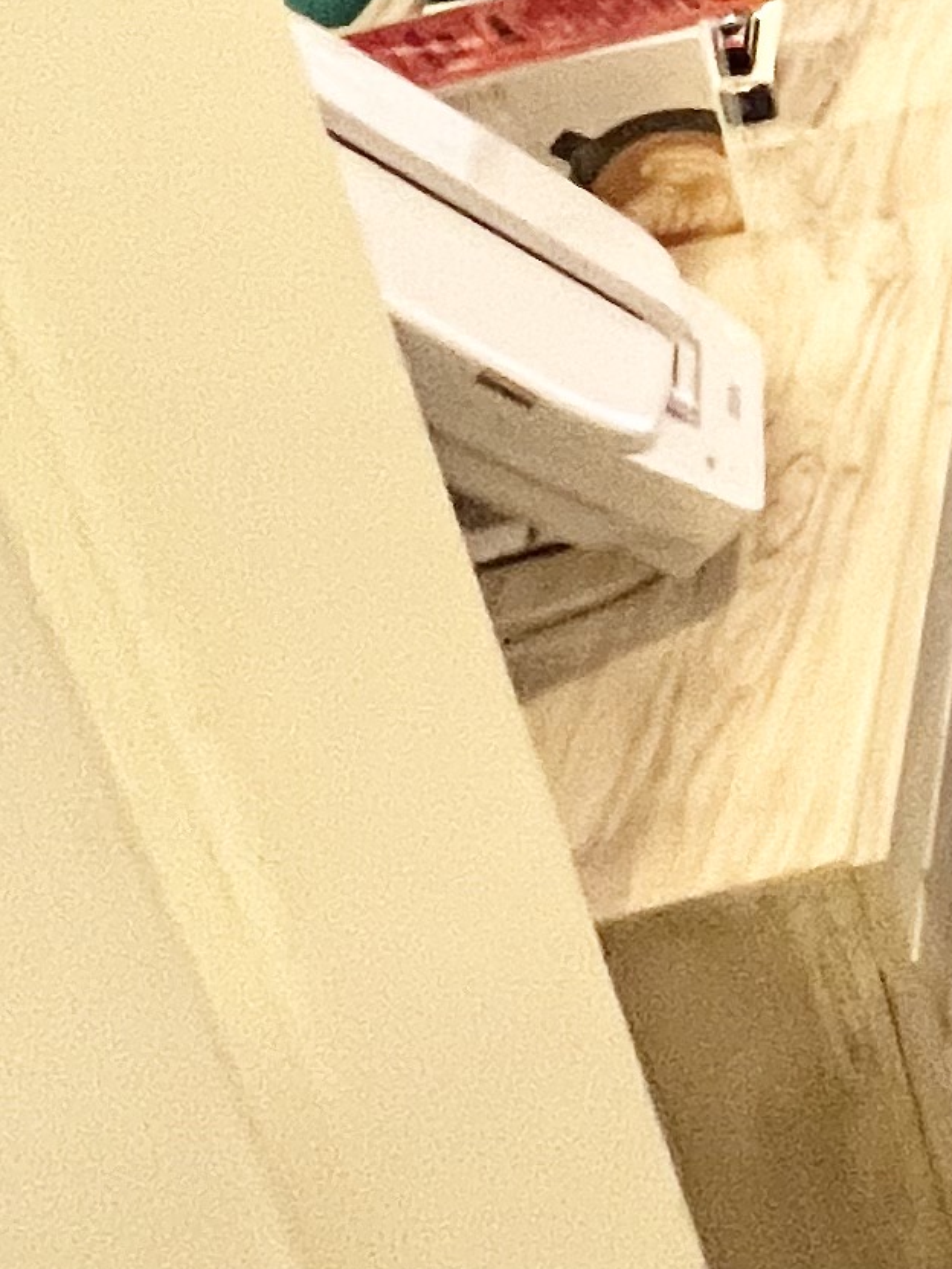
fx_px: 2310
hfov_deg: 14.7
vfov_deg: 28.2
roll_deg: +1.2
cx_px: 2281
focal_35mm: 63
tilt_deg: -20.1
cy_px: -104
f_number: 1.8
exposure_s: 1/60
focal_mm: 1.57
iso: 250
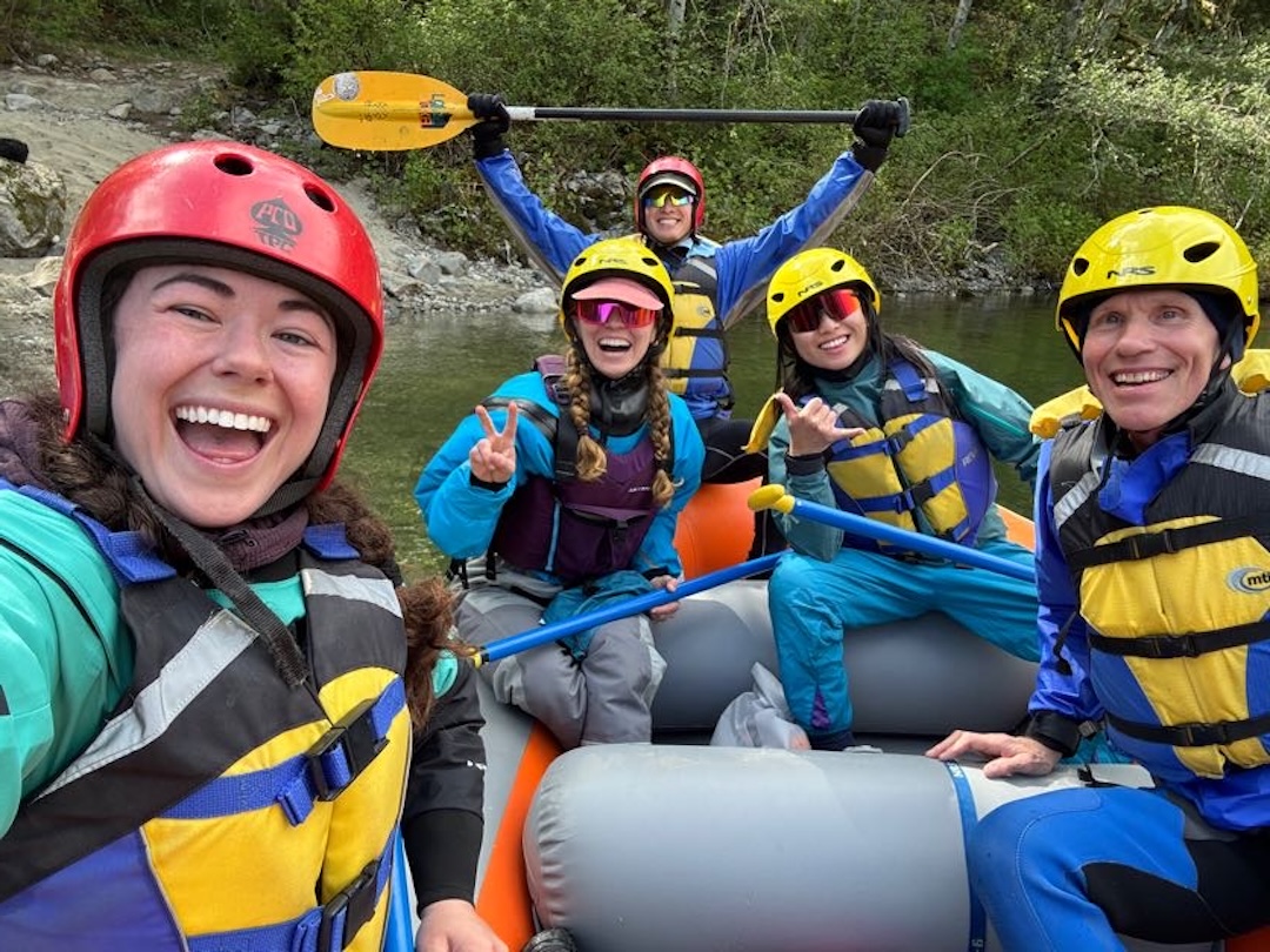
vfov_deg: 58.9
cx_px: 635
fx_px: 844
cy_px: 476
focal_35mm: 23
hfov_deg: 73.9
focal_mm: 2.69
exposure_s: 1/196
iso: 25
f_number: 1.9
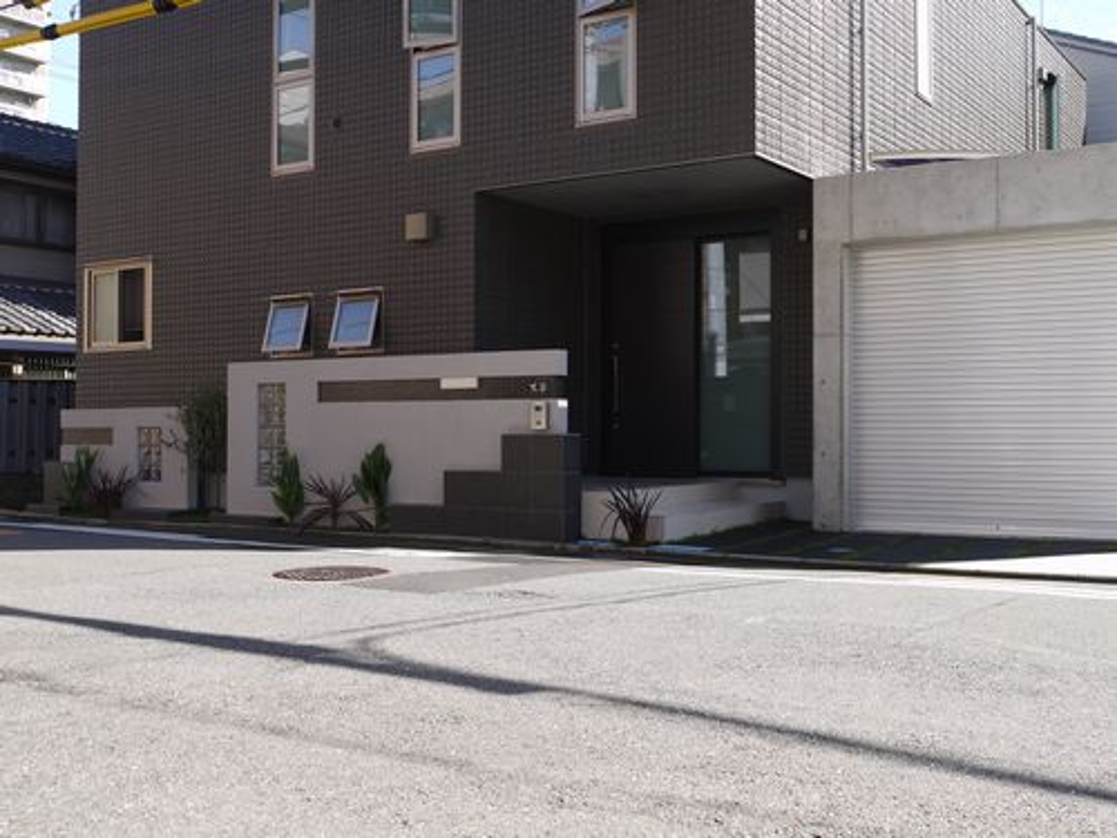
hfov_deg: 46.8
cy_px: 419
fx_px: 1291
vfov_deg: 36.0
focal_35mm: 40
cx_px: 558
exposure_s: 1/200
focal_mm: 20
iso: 100
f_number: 5.6
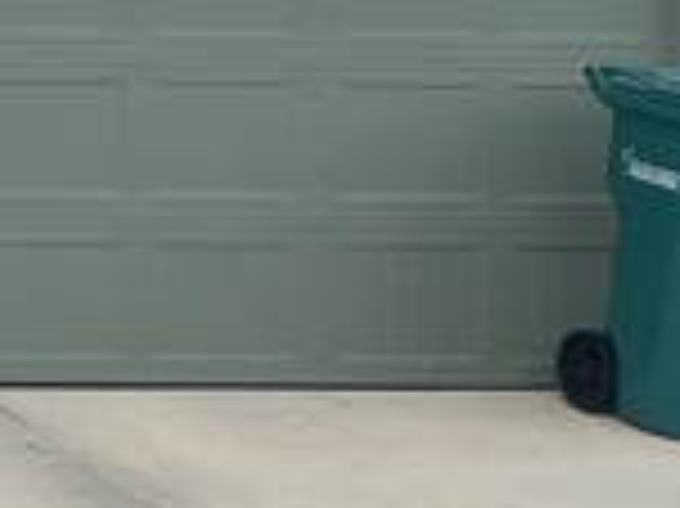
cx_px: -730
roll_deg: +0.0
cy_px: 108
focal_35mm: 110
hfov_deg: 14.5
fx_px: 2159
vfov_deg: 13.4
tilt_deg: +1.5
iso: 50
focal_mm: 5.1
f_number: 1.6
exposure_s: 1/2632
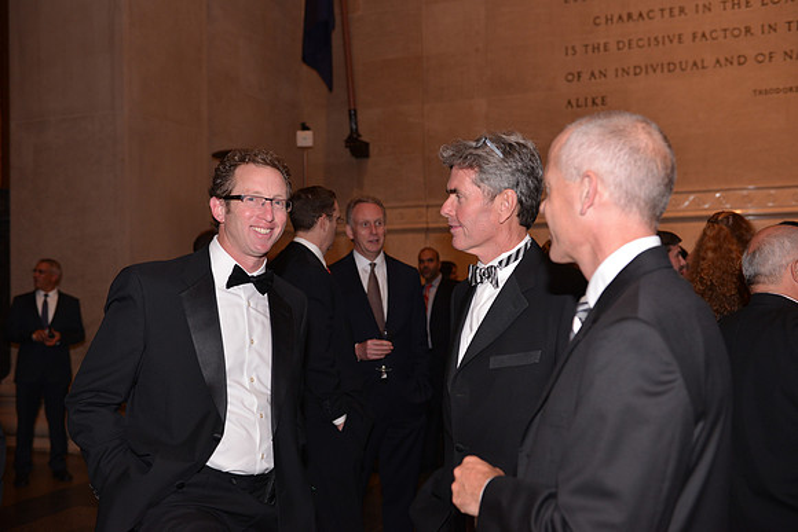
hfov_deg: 50.7
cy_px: 266
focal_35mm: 38
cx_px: 399
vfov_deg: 35.1
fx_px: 842
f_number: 3.5
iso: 640
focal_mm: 38
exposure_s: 1/60
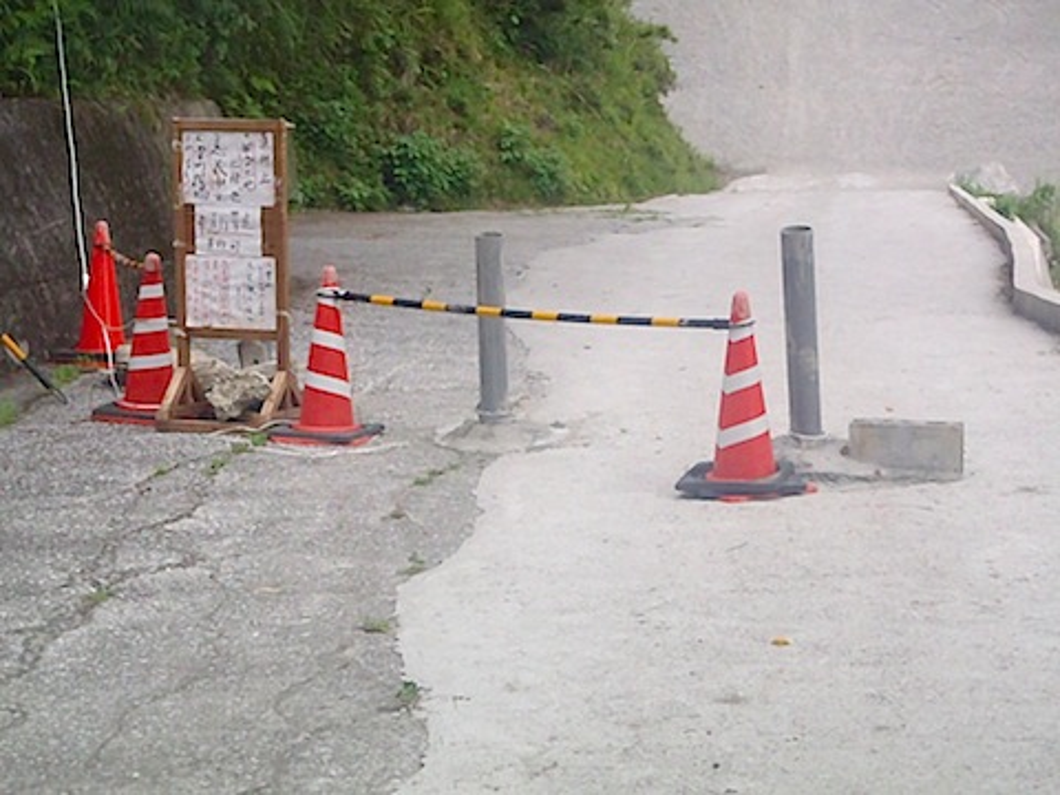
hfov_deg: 28.6
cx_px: 530
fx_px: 2082
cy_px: 398
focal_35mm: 68
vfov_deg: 21.6
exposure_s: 1/500
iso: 800
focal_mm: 12.26
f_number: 5.5
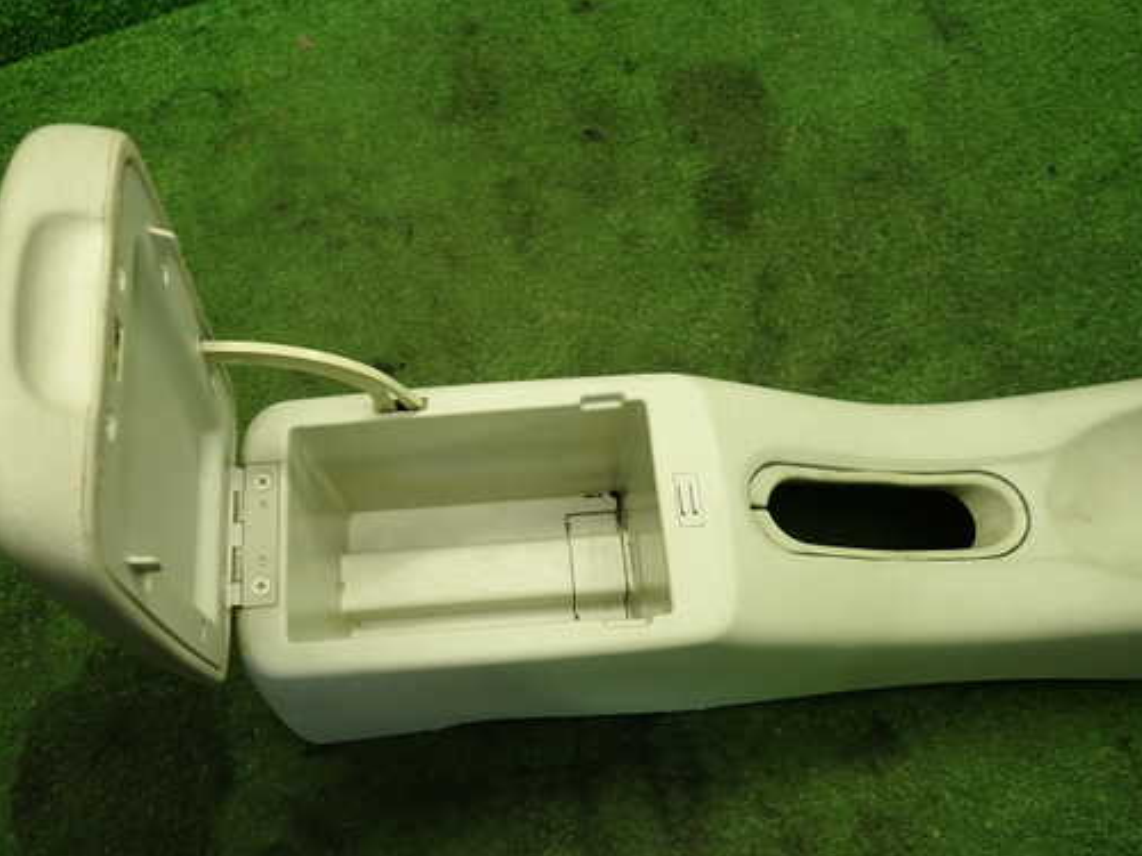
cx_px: 498
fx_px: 990
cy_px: 420
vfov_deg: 46.8
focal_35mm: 30
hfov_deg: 59.8
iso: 160
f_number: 2
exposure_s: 1/60
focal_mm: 4.5
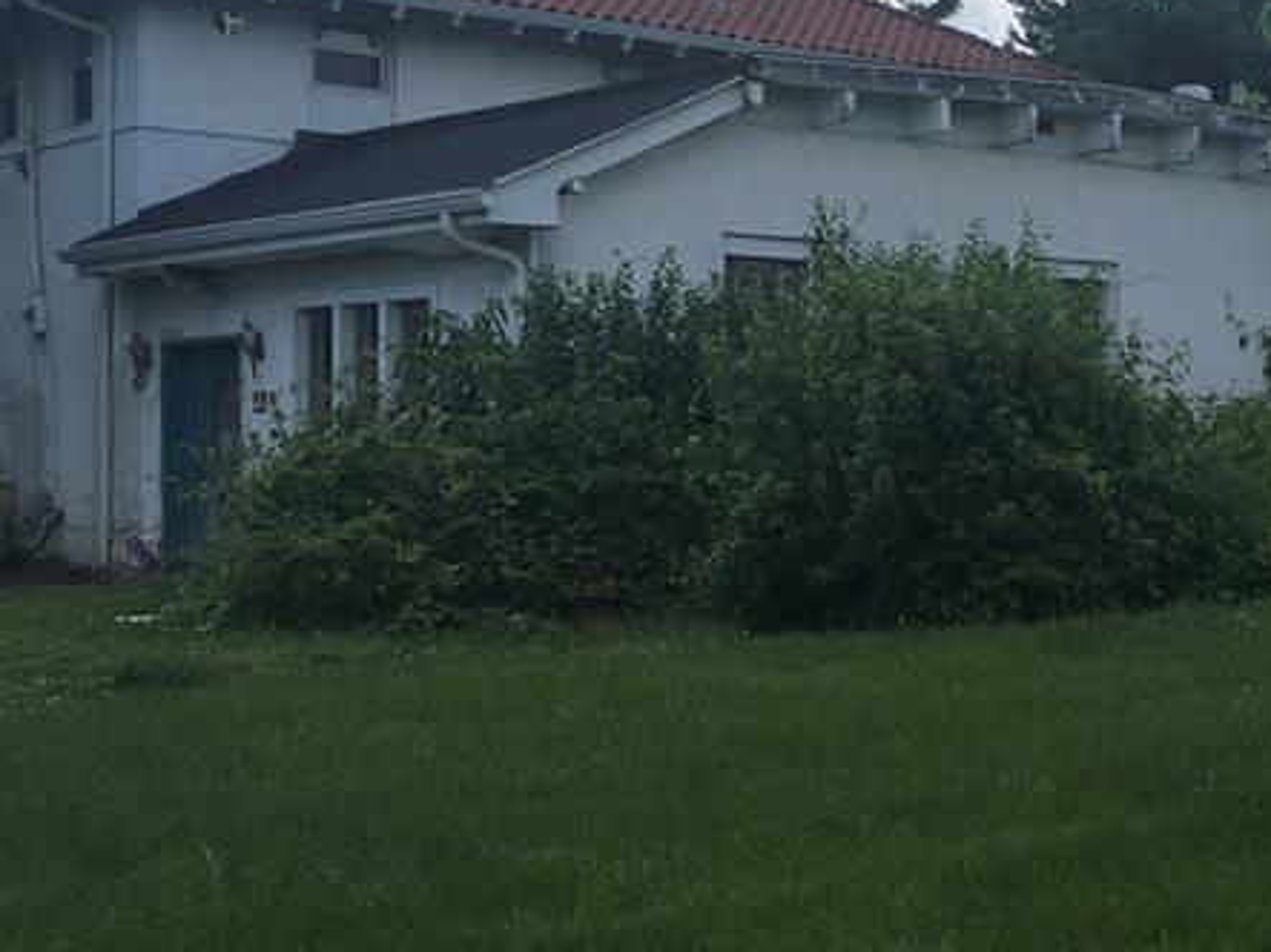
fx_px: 2459
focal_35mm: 67
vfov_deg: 21.9
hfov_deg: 27.8
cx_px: 1171
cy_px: 516
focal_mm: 4.15
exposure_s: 1/1399
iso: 25
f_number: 2.2
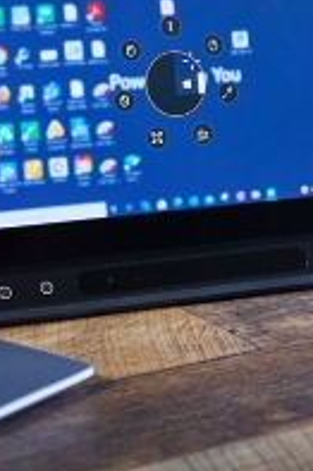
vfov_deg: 12.4
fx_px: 2150
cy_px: 67
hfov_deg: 8.3
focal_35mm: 165
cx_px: 238
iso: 1600
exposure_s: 1/160
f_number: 4
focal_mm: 61.6
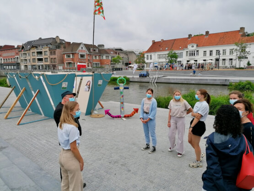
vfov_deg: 51.3
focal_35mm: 27
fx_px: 198
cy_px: 96
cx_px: 127
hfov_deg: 65.3
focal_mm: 4.75
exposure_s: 1/960
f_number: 1.8
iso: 50
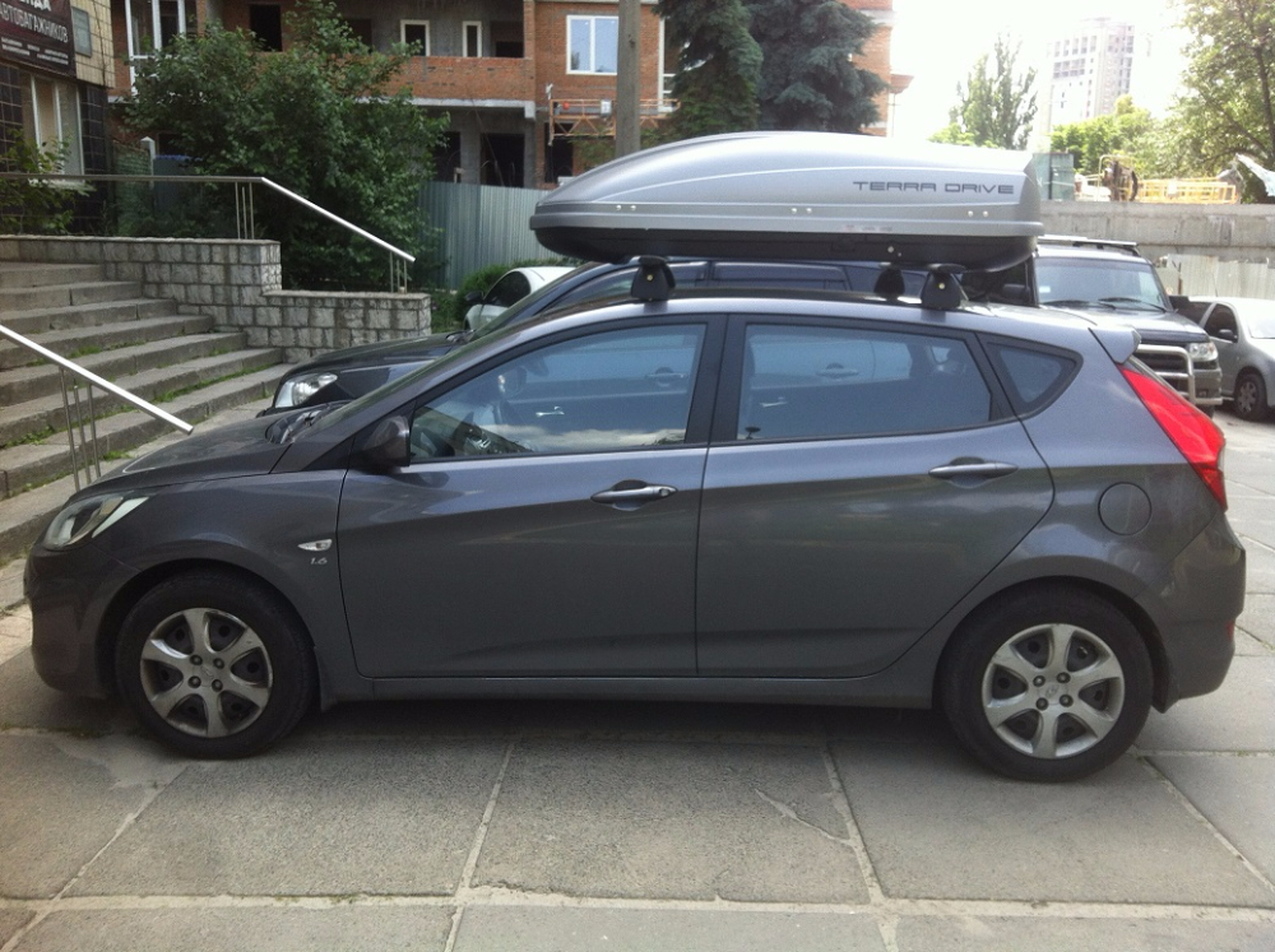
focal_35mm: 35
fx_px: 1287
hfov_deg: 52.7
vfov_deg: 40.6
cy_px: 476
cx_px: 638
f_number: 2.8
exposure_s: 1/229
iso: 80
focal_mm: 3.85
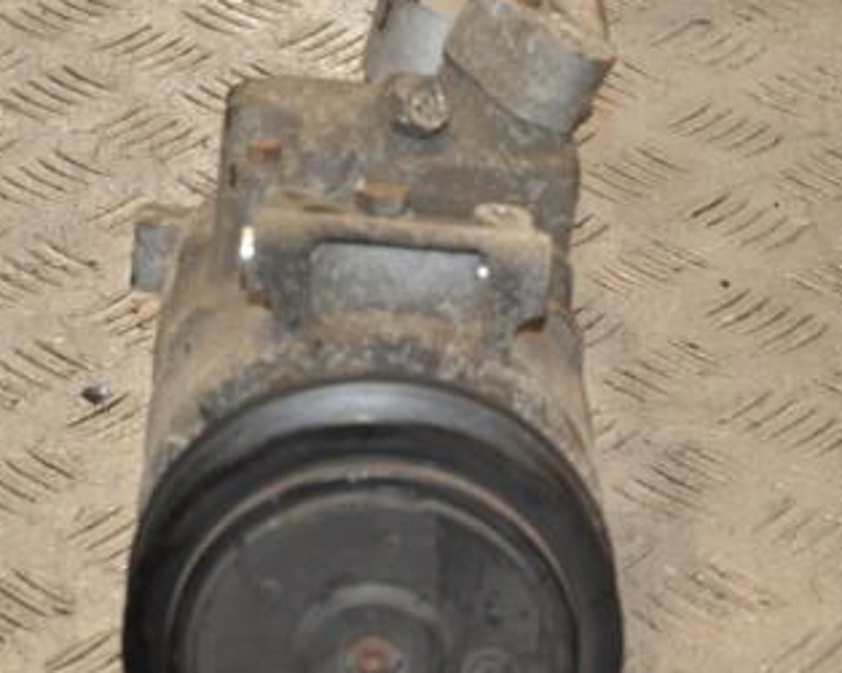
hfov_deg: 11.6
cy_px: 375
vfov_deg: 9.2
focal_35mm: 167
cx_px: 357
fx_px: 4160
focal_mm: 62
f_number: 8
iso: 800
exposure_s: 1/200
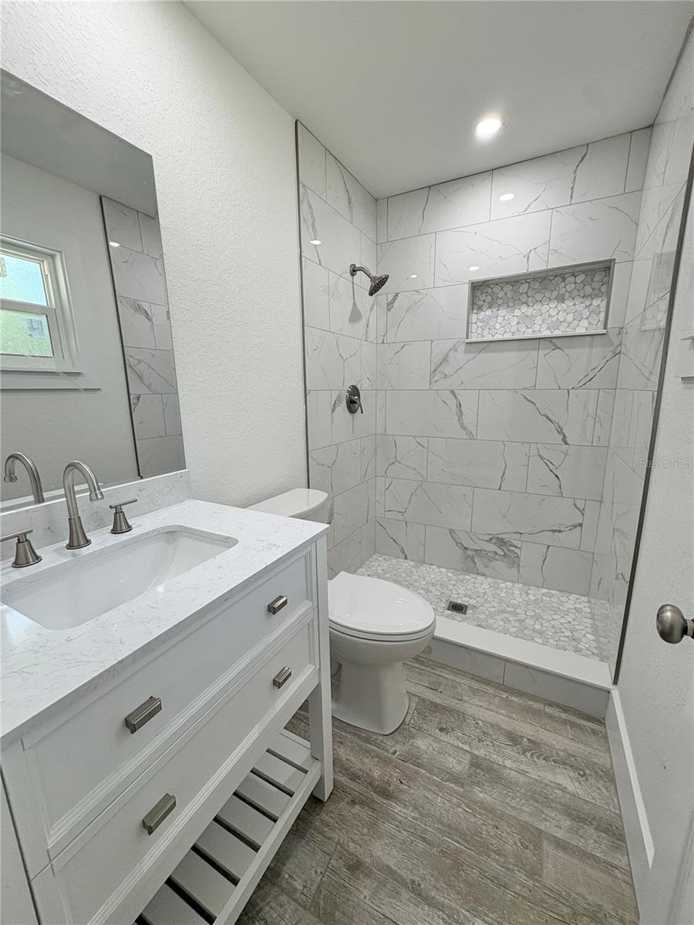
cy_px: 462
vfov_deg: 102.1
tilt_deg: -10.8
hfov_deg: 85.7
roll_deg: +0.5
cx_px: 347
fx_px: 374
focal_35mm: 14
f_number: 2.2
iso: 125
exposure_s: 1/120
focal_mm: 2.22
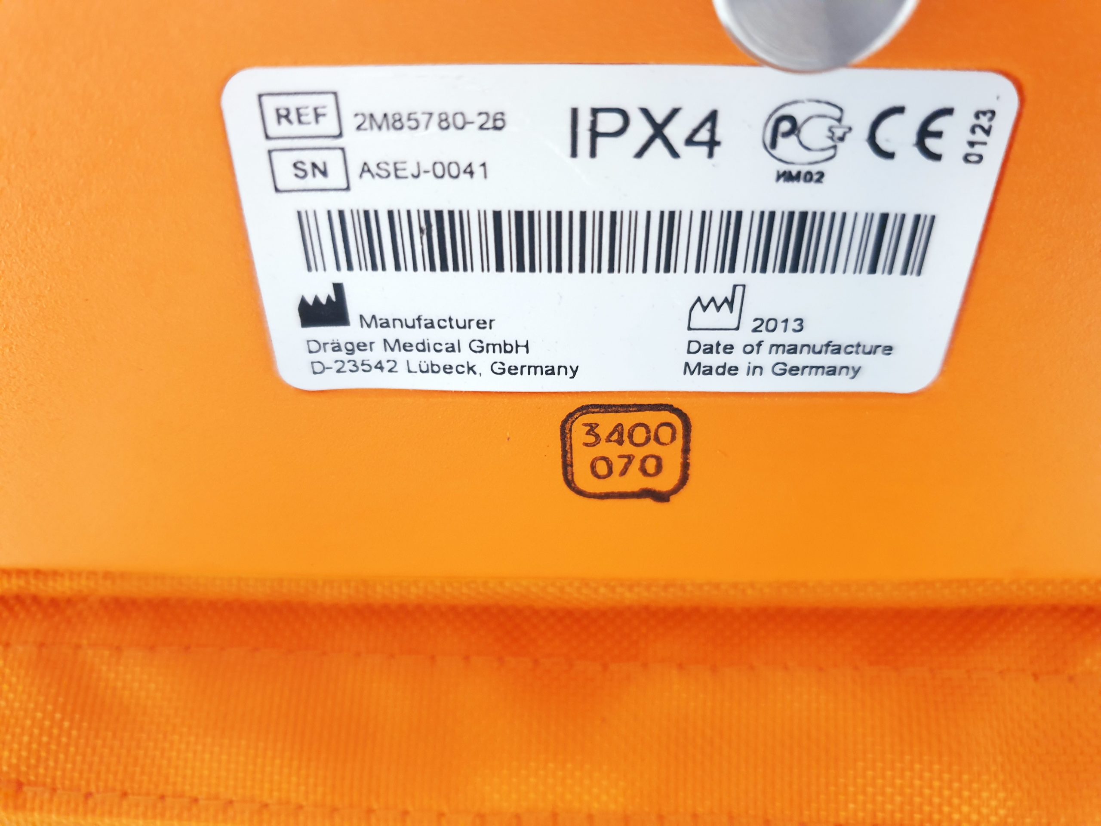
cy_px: 413
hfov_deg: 67.3
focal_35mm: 26
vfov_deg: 53.1
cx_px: 550
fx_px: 827
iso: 250
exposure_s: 1/50
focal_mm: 4.3
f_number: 1.5
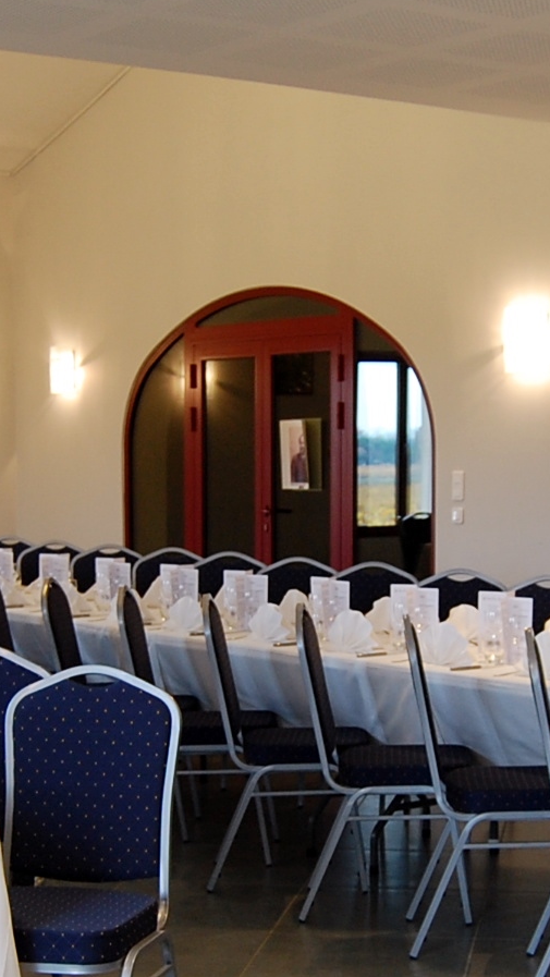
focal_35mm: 71
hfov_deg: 17.0
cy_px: 611
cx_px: 318
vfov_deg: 29.6
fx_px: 1840
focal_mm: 18
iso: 400
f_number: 3.5
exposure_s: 1/30
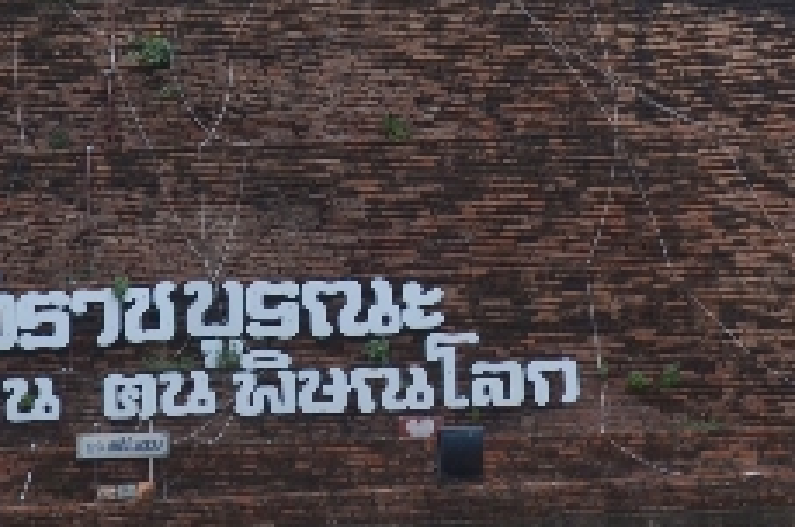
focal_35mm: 203
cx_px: 351
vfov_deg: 6.6
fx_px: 4481
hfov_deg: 10.1
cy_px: -322
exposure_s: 1/1250
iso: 200
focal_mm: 31
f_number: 5.6
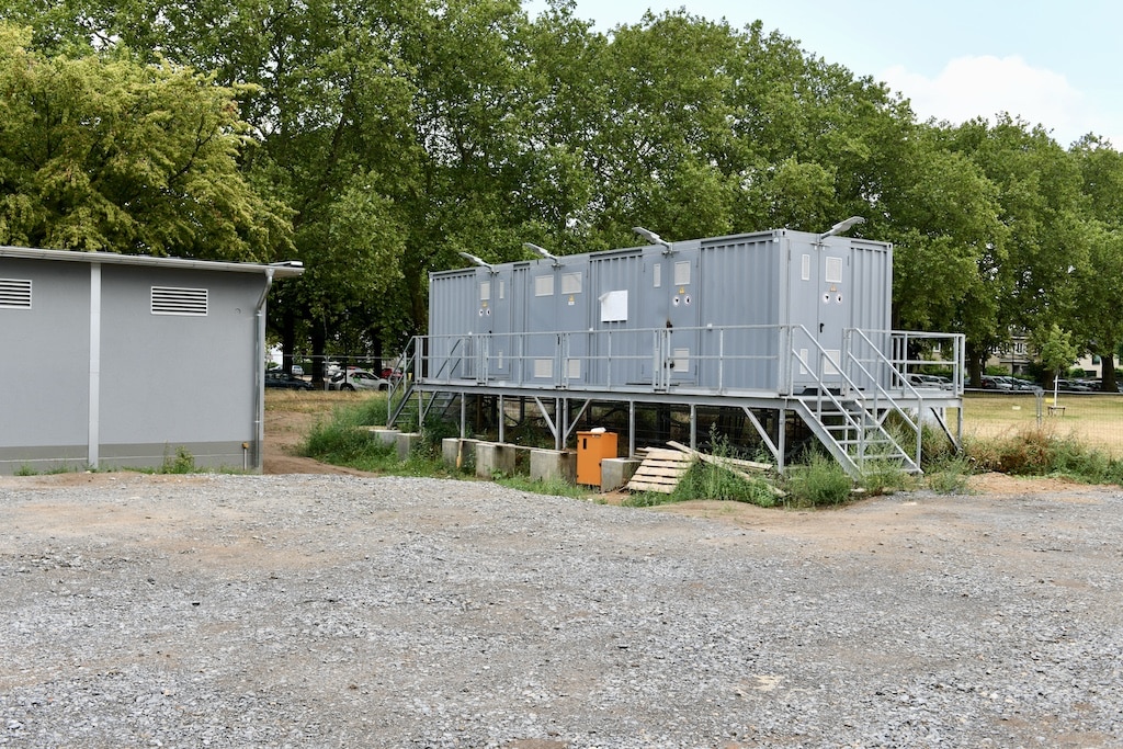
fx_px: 1061
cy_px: 374
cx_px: 562
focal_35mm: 34
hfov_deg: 55.8
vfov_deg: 38.9
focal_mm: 34
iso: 64
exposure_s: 1/100
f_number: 5.6
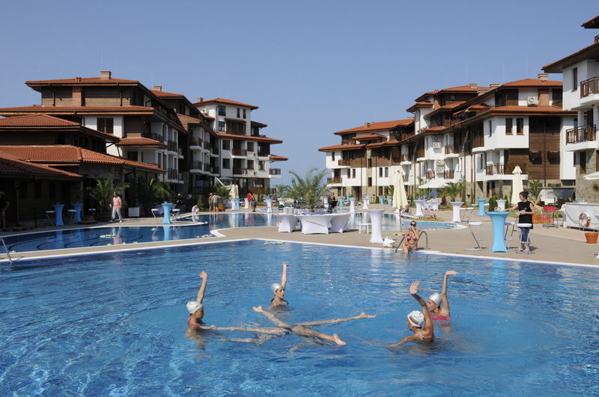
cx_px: 300
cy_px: 198
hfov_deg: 62.0
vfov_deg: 43.5
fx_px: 498
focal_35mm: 30
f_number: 13
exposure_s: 1/200
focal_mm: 20
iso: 200
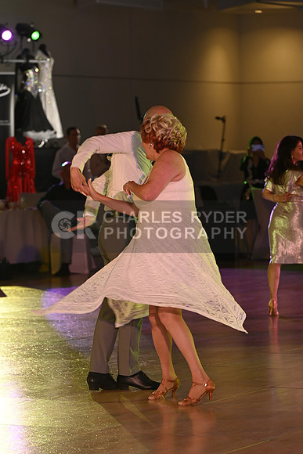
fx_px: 2082
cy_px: 227
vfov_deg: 12.4
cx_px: 152
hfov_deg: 8.3
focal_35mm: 165
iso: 2000
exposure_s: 1/200
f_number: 5
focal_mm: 165
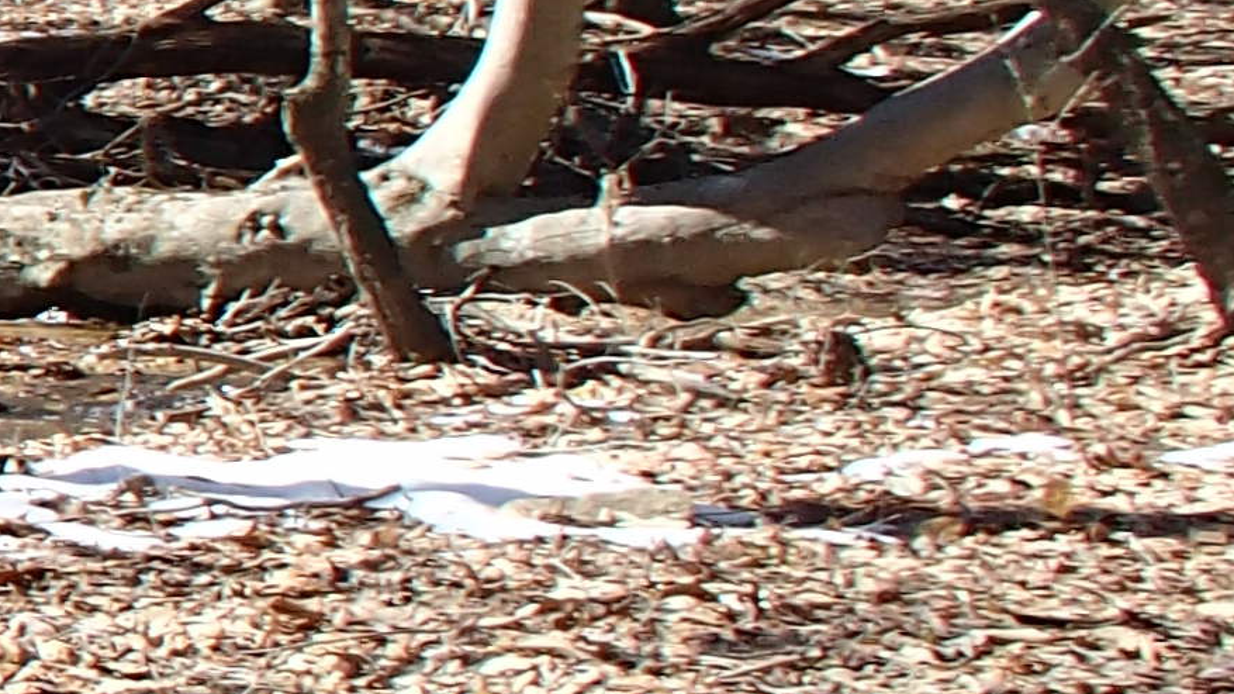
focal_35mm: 138
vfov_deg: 8.8
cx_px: -1556
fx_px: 4515
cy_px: 163
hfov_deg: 12.7
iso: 100
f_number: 3.9
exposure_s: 1/320
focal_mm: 5
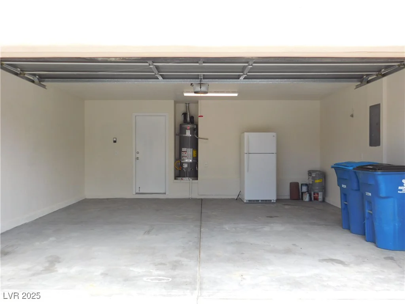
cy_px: 152
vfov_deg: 46.8
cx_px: 202
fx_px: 351
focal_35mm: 30
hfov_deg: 60.0
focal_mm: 5.3
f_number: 3.2
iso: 125
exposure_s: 1/250
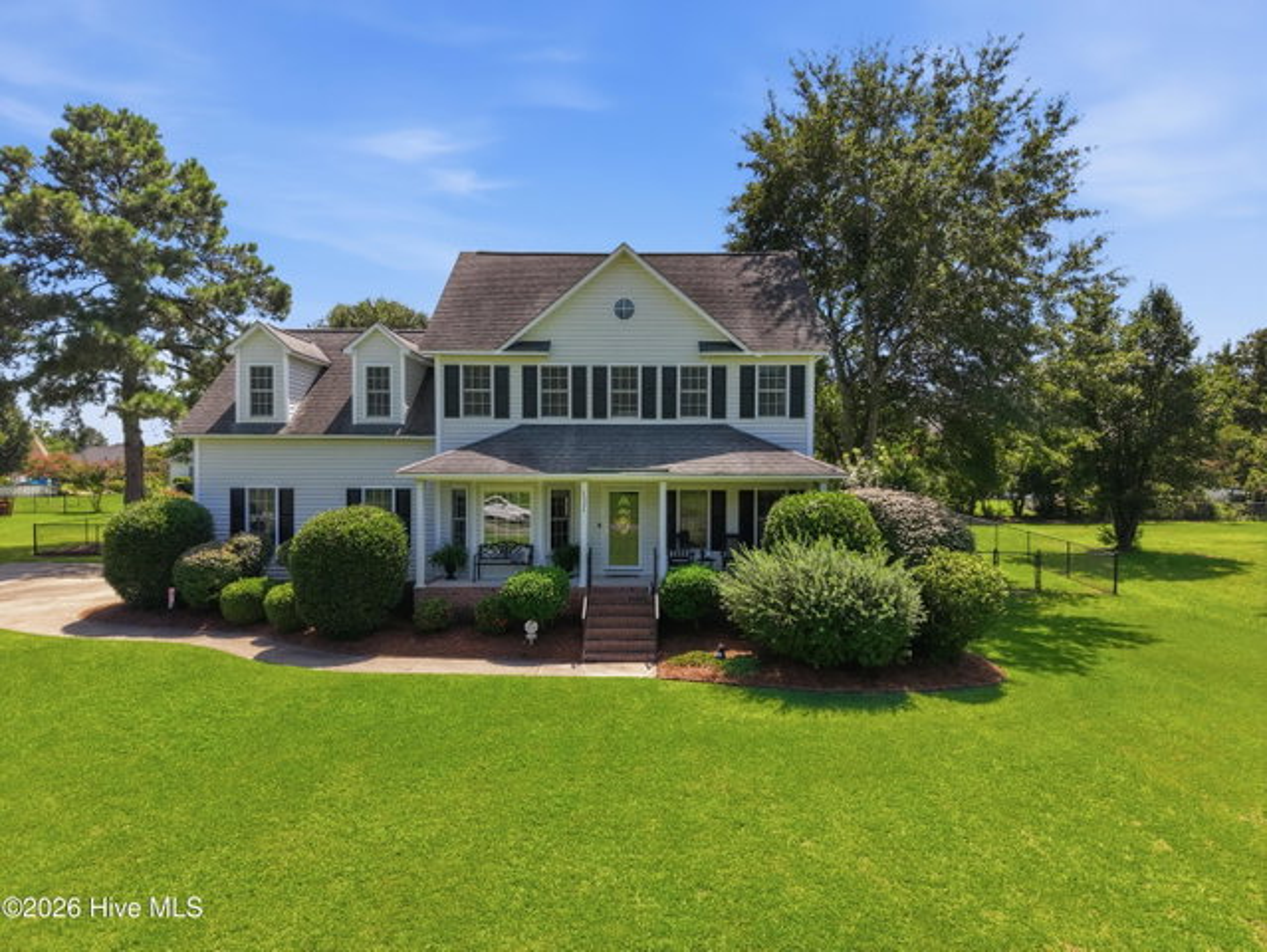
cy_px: 476
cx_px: 634
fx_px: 879
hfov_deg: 71.6
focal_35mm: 24
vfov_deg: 56.9
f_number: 1.8
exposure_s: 1/2000
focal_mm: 8.7
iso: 400
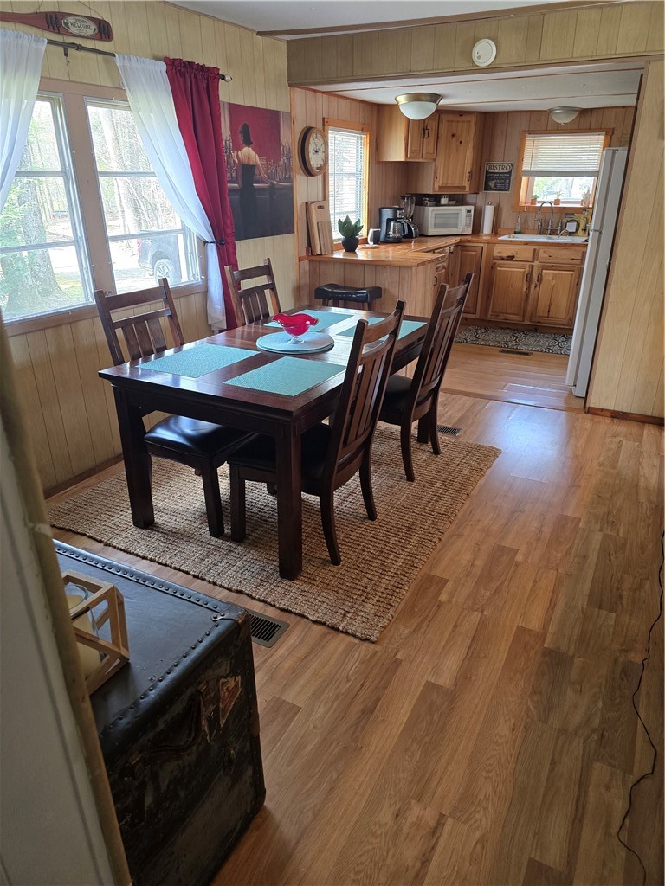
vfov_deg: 73.9
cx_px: 332
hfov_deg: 58.9
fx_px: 589
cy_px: 443
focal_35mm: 23
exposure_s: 1/120
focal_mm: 6.3
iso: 320
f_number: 1.7
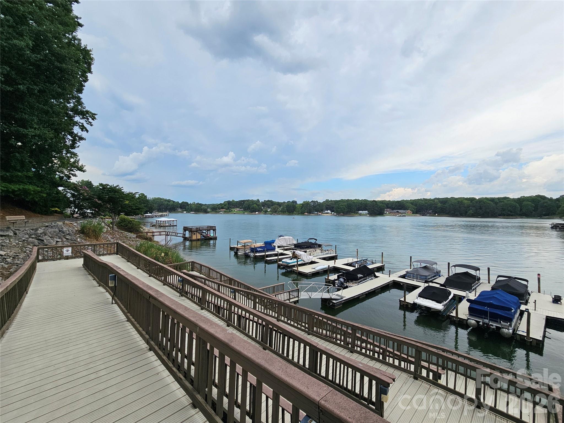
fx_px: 212
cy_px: 212
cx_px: 282
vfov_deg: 89.9
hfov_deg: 106.2
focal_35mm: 13
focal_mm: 2.2
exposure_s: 1/1709
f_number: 2.2
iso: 50
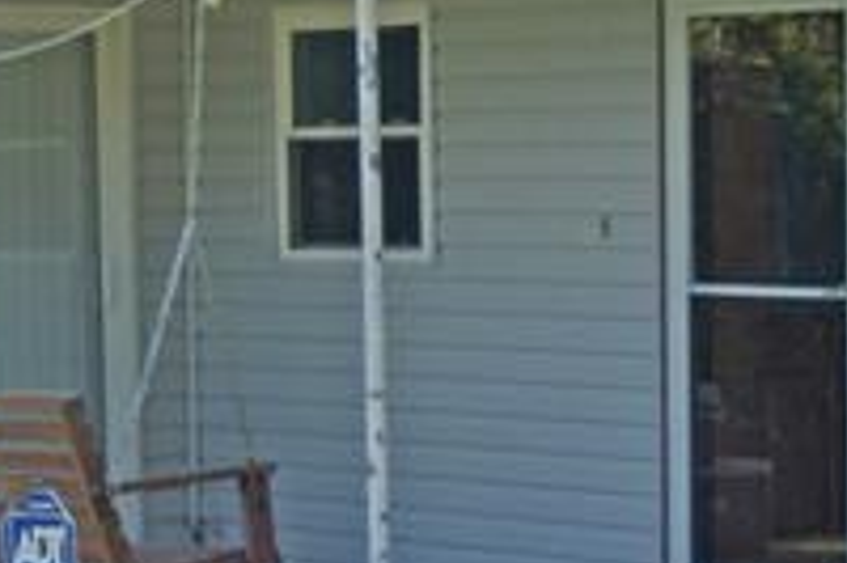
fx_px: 3949
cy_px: 159
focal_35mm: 168
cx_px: 618
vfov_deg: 8.1
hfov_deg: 12.2
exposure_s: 1/2000
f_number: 3.5
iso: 250
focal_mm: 28
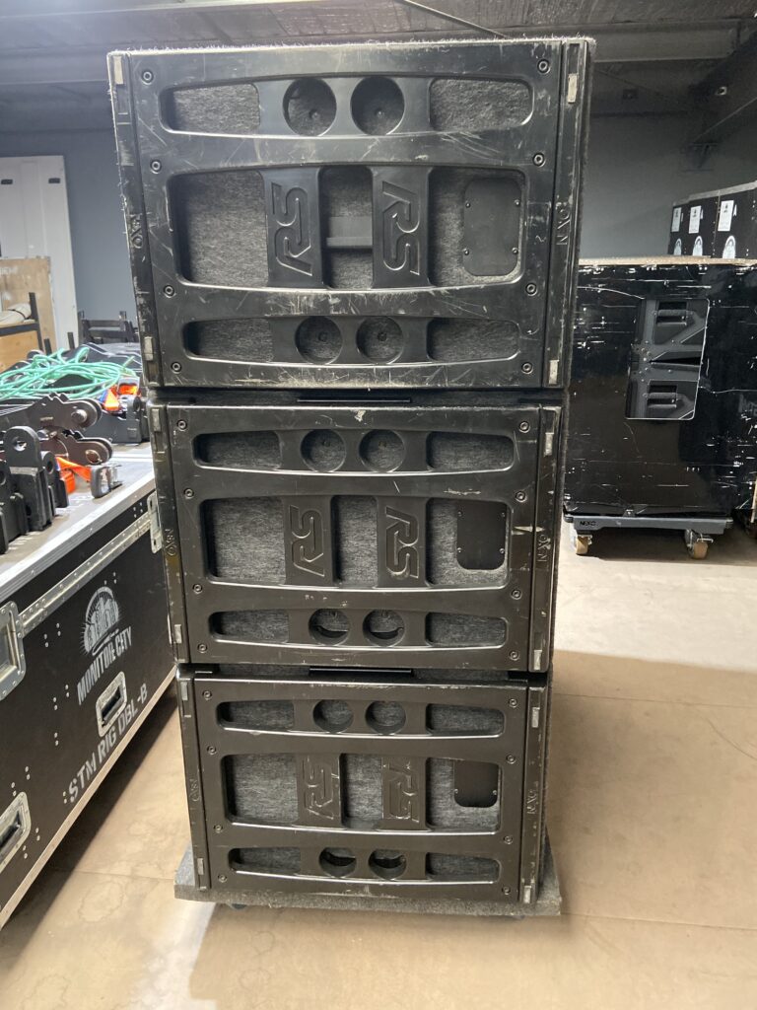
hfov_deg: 53.1
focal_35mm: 26
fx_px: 758
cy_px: 505
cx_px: 378
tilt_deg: -17.2
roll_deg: +0.2
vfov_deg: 67.3
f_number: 1.8
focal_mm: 4.25
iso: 500
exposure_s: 1/57
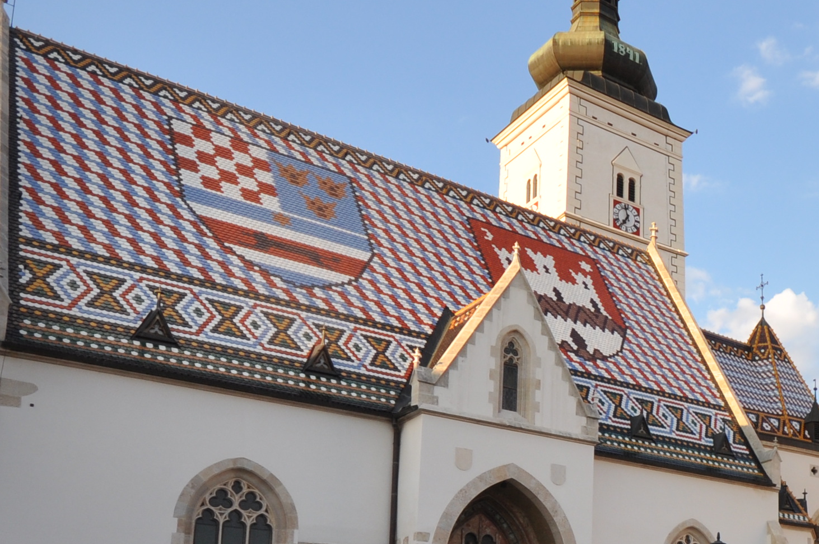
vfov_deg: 28.6
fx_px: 1000
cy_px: 543
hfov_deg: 37.0
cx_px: 914
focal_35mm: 44
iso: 200
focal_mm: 10
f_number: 7.1
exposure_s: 1/200
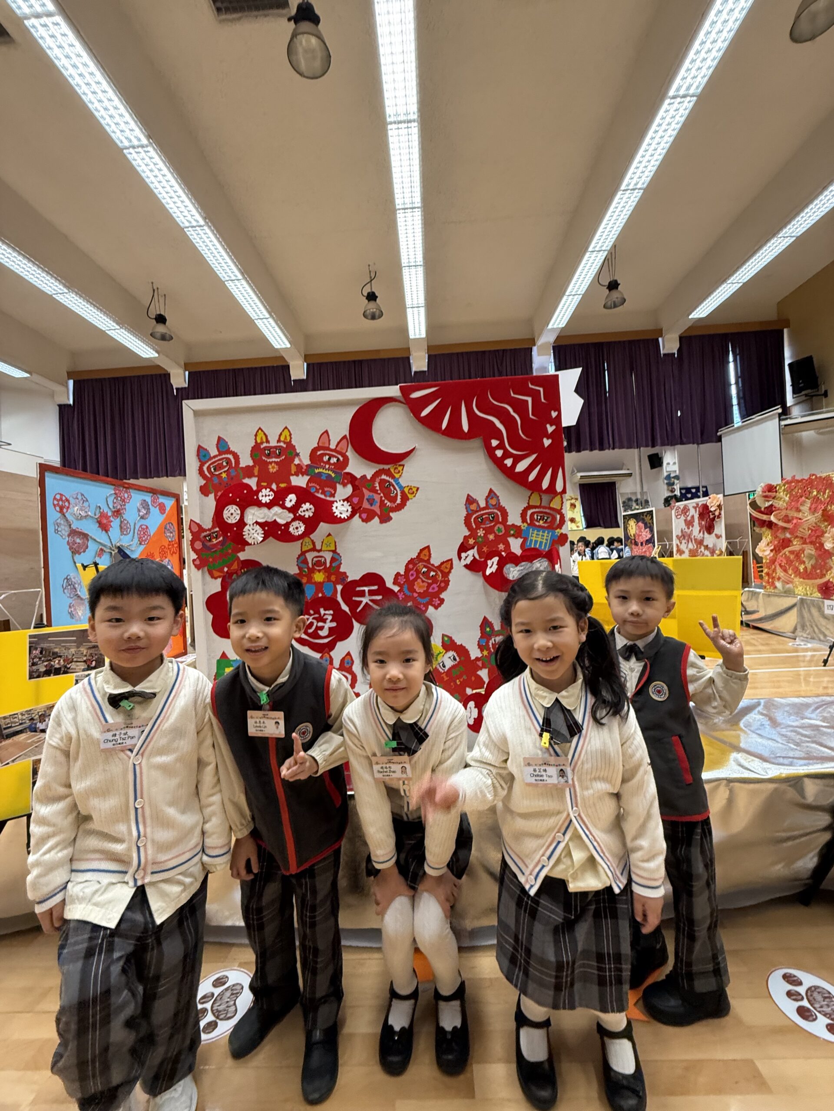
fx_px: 450
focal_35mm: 14
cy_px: 556
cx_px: 417
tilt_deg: +1.5
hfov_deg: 85.7
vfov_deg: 102.1
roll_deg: +3.0
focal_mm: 2.22
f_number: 2.2
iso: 250
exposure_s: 1/50
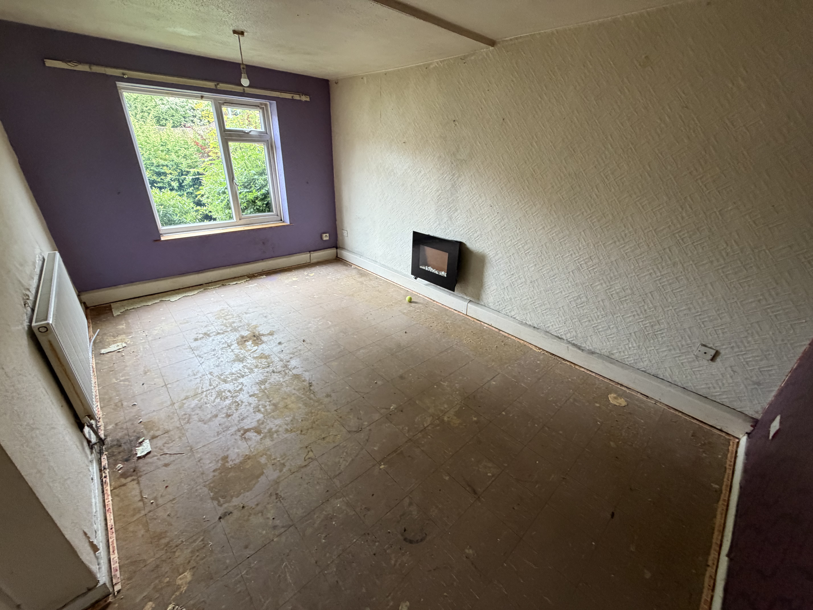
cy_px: 305
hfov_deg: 102.1
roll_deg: -1.7
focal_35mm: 14
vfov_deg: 85.7
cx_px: 406
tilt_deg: -25.1
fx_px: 329
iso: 320
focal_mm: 2.22
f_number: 2.2
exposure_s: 1/72
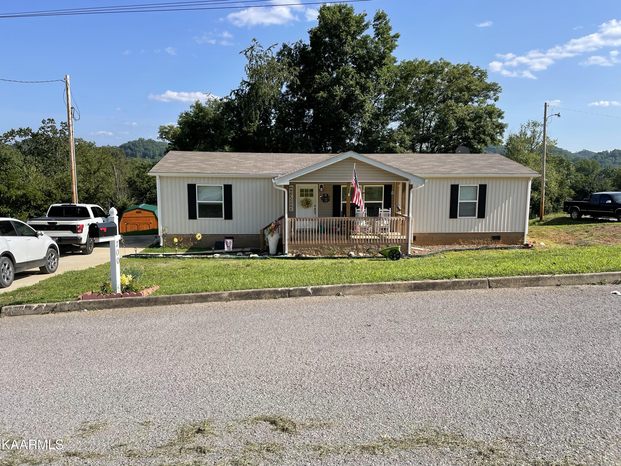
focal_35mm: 26
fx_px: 466
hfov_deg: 67.3
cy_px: 233
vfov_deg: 53.1
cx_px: 310
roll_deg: +0.1
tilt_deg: -7.4
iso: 32
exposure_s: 1/2959
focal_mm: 4.2
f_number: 1.6
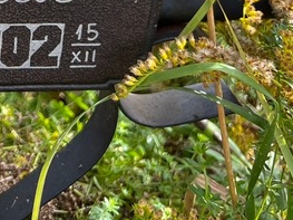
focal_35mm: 79
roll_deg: -4.0
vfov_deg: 16.9
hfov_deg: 22.3
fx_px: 668
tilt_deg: -30.2
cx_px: -82
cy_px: -107
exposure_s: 1/728
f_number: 1.5
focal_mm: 5.7
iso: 50
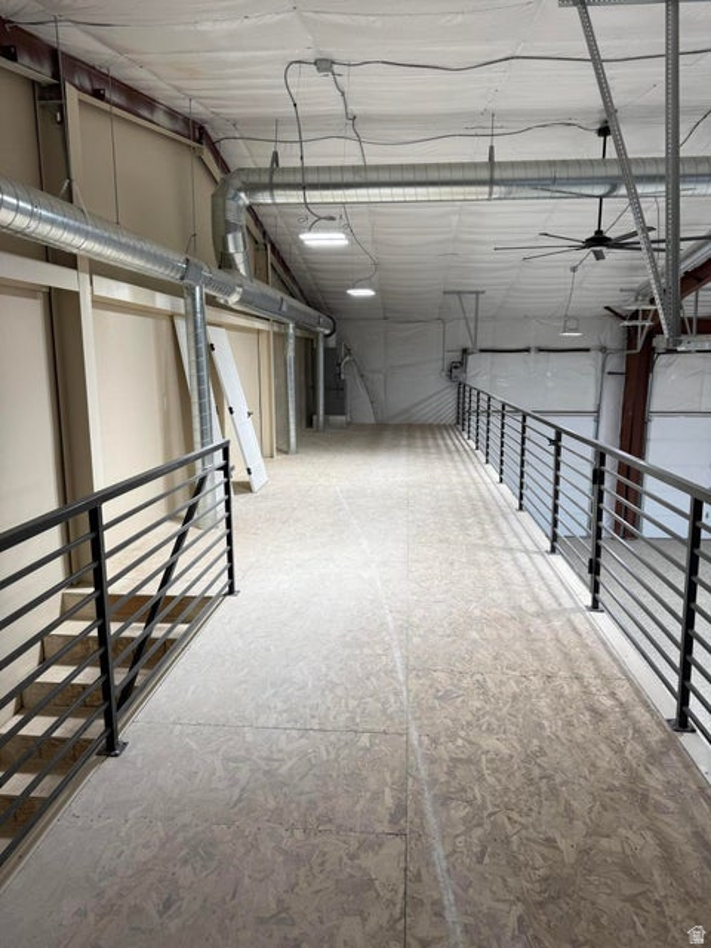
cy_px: 474
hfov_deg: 56.8
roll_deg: -0.9
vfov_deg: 71.6
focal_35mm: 24
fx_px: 657
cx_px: 356
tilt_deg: -10.2
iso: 50
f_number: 1.78
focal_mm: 6.76
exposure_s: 1/121
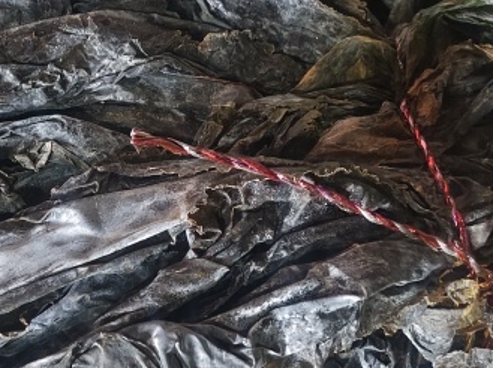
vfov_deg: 25.8
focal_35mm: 56
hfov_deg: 31.7
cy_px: 266
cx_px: -4
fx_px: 797
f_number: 1.88
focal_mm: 5.56
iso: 2286
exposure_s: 1/14.3
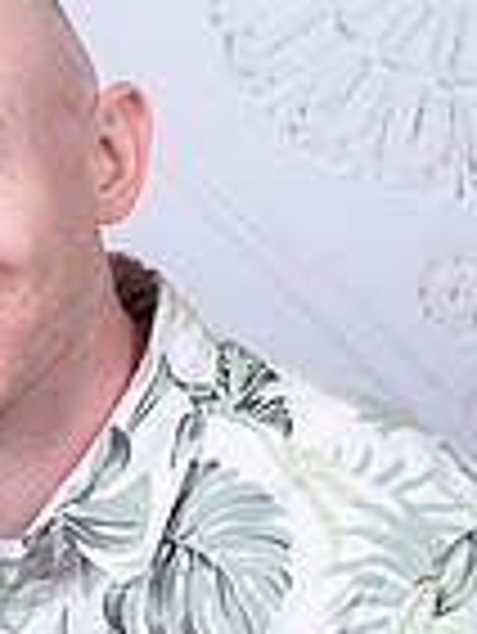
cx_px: -48
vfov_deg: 7.7
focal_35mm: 256
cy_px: 521
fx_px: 4696
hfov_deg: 5.8
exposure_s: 1/200
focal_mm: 50
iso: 100
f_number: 5.6
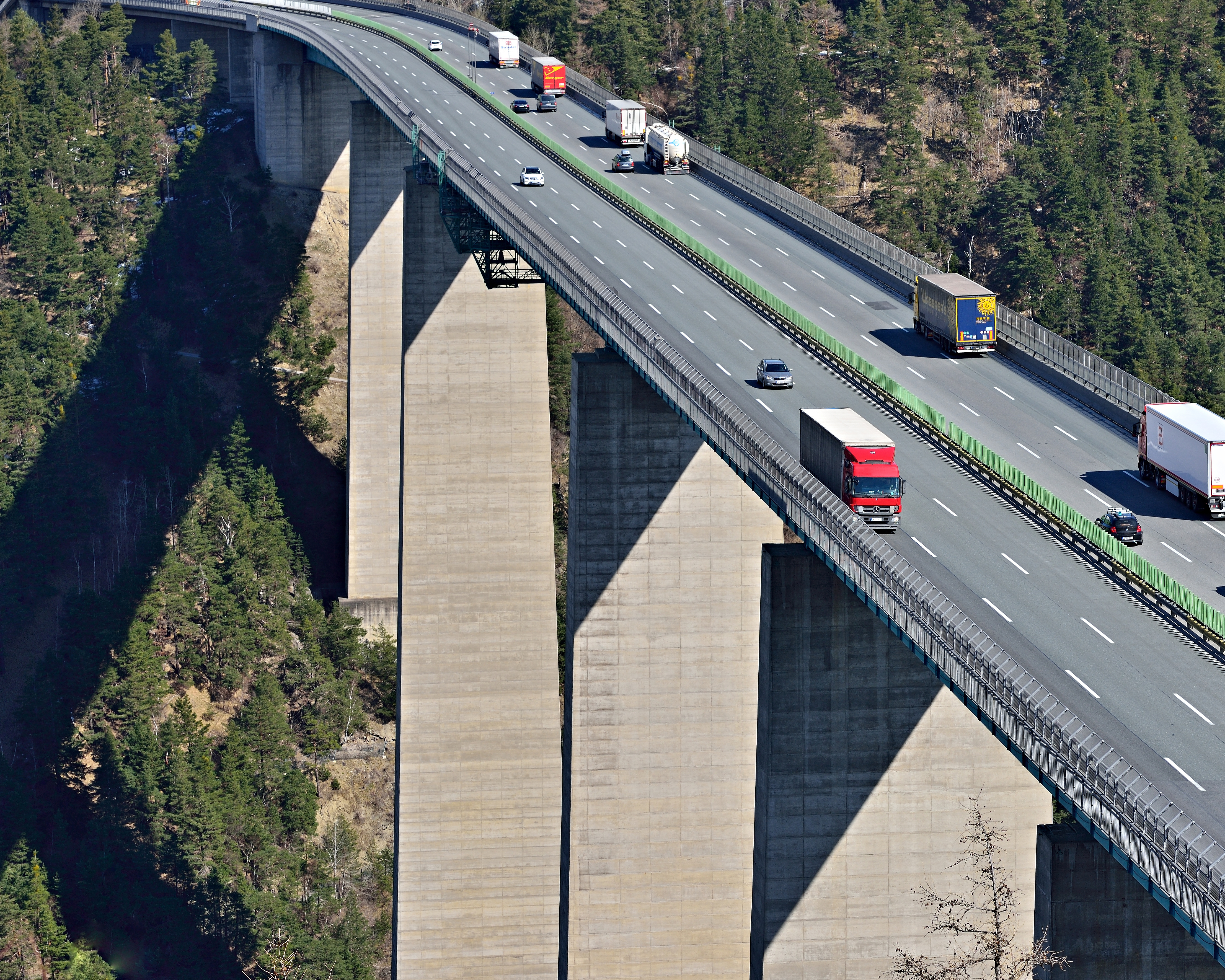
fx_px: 4858
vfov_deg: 11.5
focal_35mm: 134
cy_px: 449
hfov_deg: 14.4
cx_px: 795
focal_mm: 105
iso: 140
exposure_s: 1/500
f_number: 8
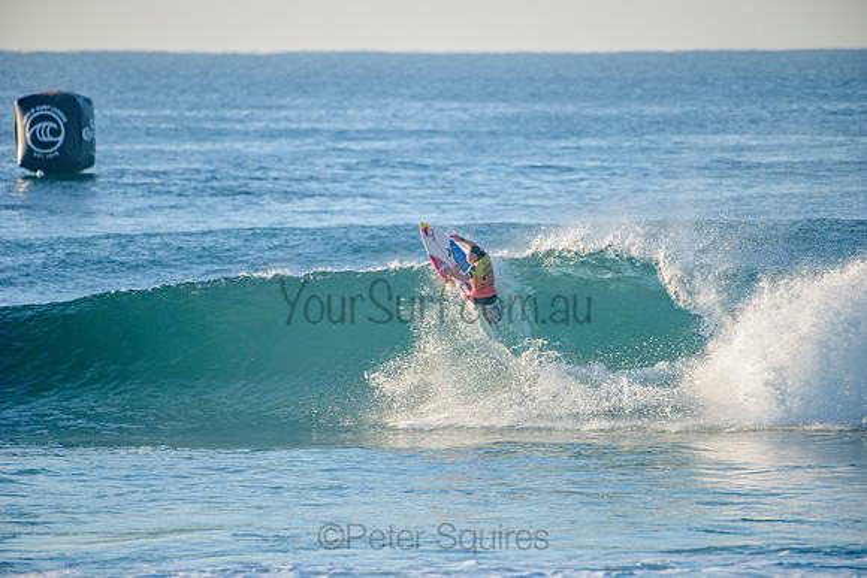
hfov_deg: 4.1
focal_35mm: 500
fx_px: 12044
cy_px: 289
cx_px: 434
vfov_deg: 2.8
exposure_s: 1/1600
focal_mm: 500
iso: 320
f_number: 5.6
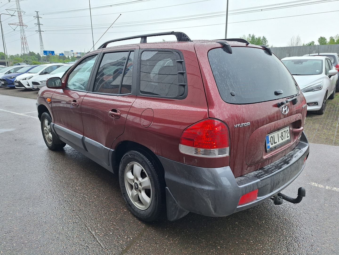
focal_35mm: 23
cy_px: 128
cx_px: 170
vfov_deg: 58.9
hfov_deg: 73.9
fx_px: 225
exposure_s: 1/268
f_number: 1.8
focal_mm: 5.54
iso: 40
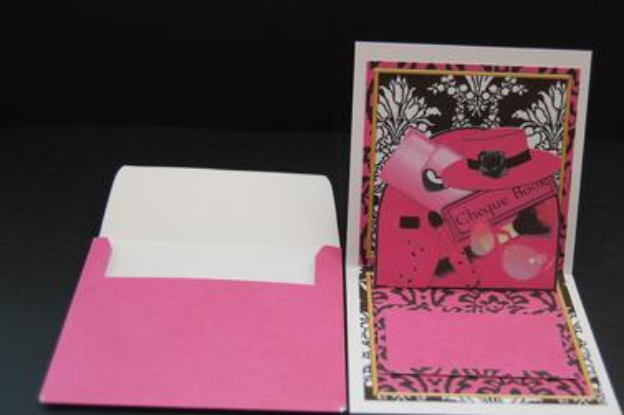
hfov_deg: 32.1
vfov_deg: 21.7
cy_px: 208
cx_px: 340
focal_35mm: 63
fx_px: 1084
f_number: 4.8
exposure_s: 1/60
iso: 400
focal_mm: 35
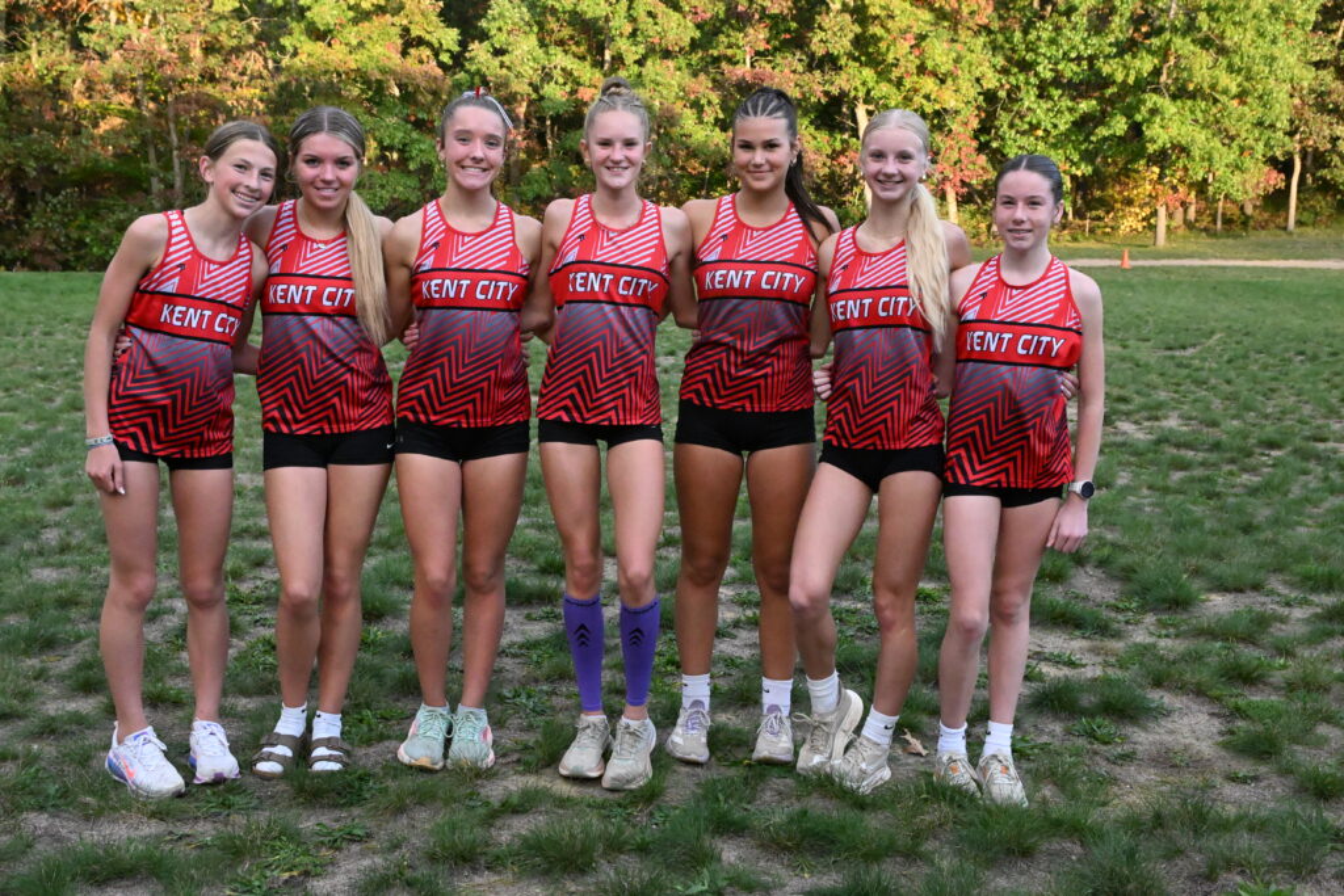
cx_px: 672
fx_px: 1624
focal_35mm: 44
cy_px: 448
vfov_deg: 30.9
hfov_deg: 45.0
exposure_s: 1/2000
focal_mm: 29
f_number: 8
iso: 11400
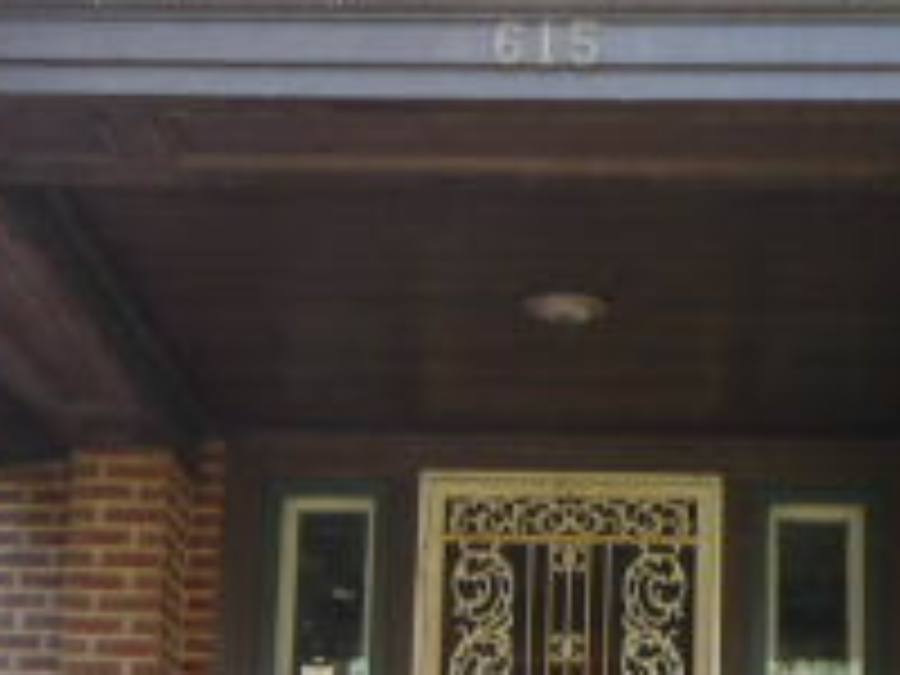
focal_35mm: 80
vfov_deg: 18.1
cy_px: 621
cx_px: 513
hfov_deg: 24.4
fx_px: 2080
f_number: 2.8
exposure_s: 1/60
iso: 100
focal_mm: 4.4
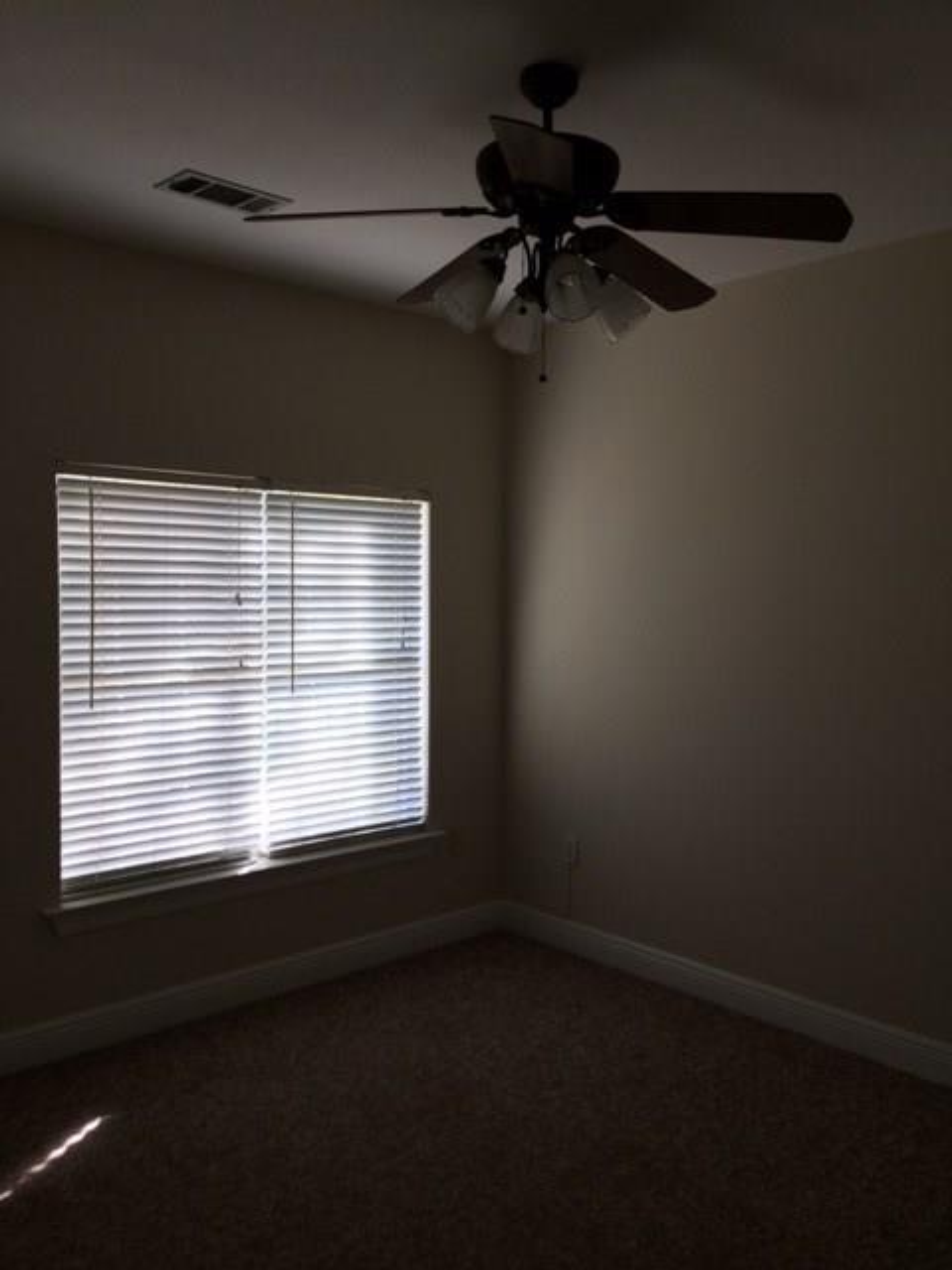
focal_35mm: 29
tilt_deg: -0.4
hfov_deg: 48.2
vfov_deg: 61.7
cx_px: 476
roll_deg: +0.4
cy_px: 635
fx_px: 1063
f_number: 2.2
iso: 50
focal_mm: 4.15
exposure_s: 1/60
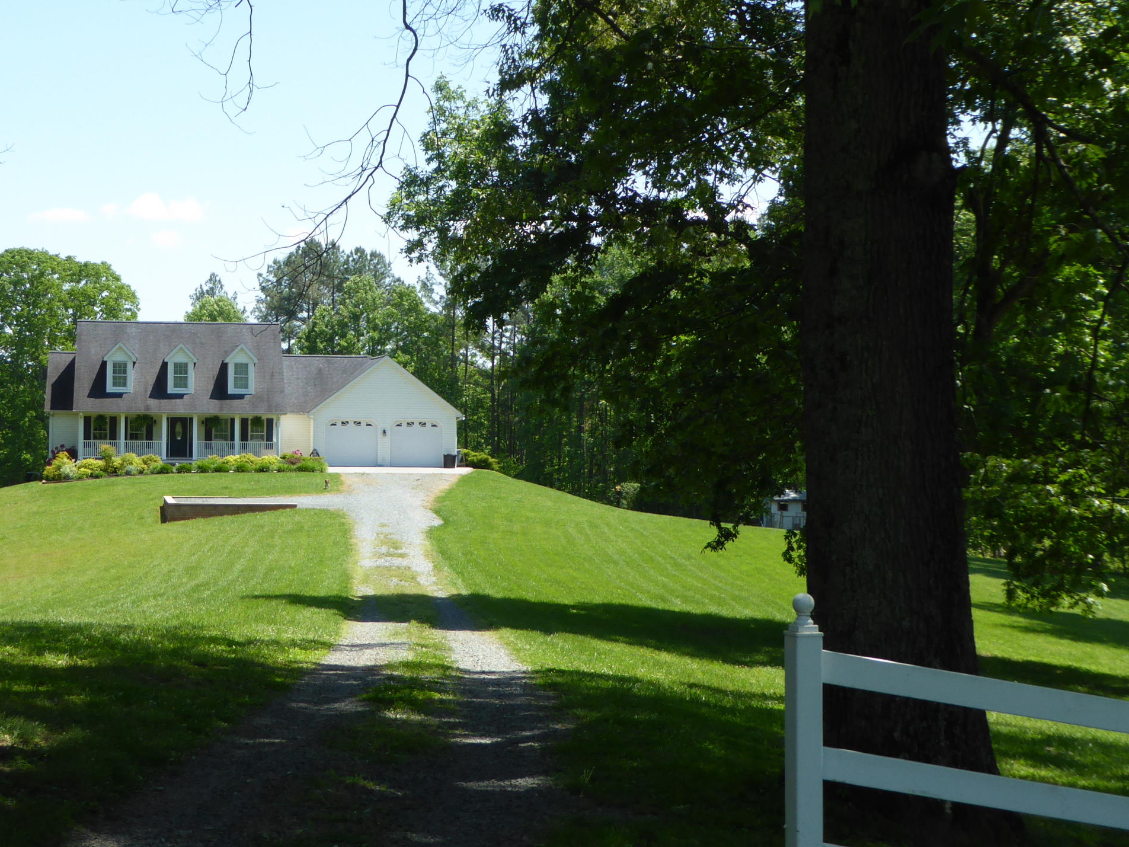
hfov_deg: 30.3
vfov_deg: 23.3
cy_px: 381
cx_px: 316
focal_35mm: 63
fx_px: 2055
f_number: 3.8
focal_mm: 7.2
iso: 100
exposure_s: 1/400
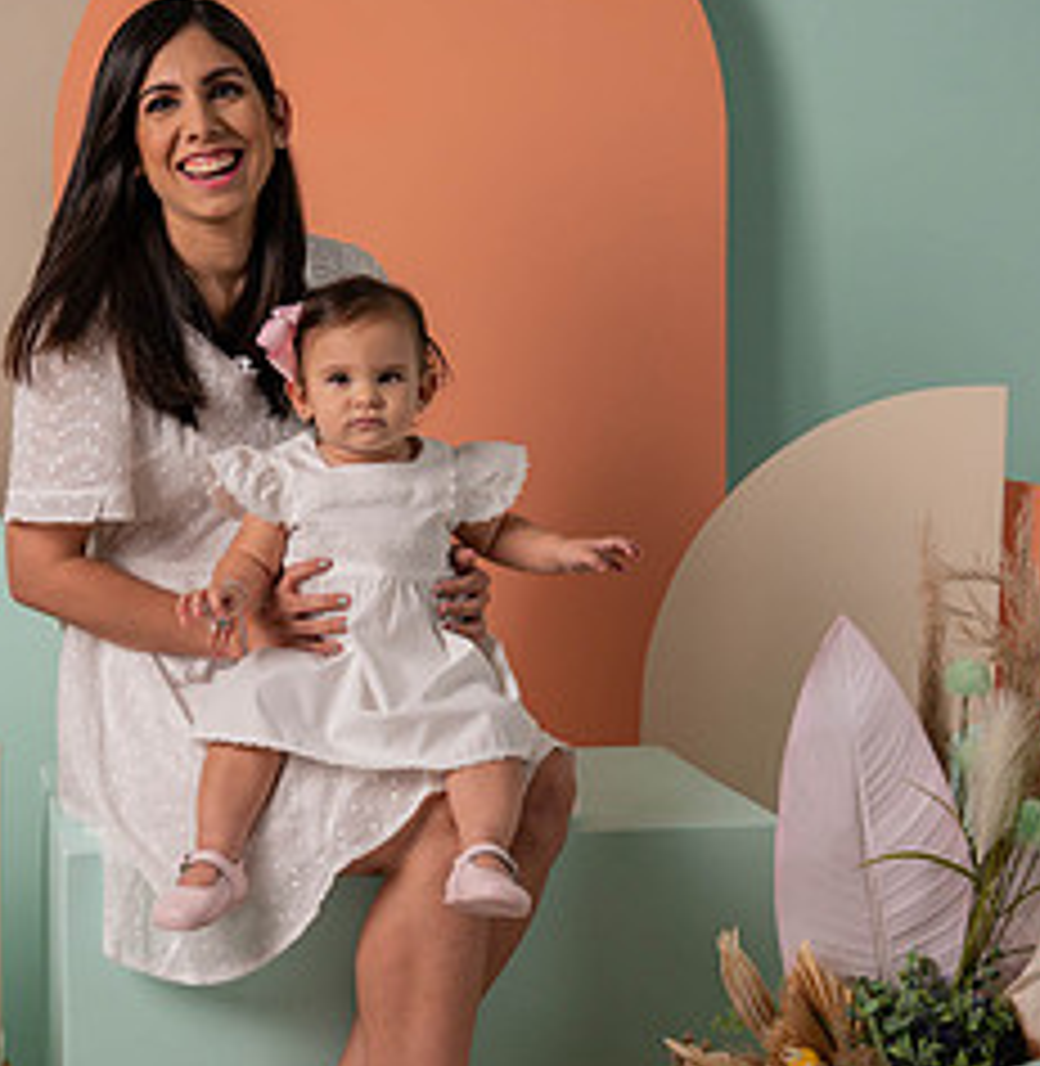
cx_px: 503
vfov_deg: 25.0
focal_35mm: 70
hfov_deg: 24.3
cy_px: 518
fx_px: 2410
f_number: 5.6
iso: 250
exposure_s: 1/250
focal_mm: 28
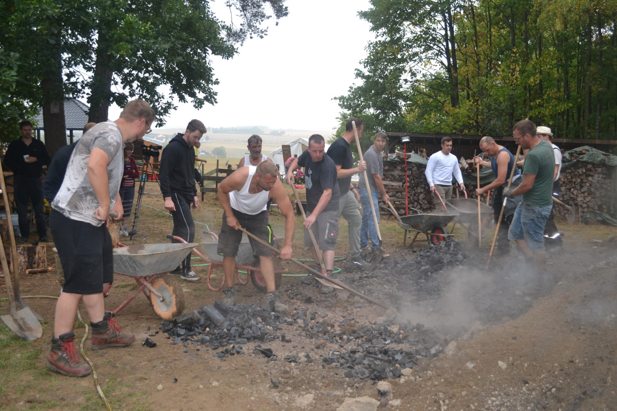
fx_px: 566
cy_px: 206
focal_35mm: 33
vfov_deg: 40.0
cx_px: 308
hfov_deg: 57.2
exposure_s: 1/125
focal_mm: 22
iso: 180
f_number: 4
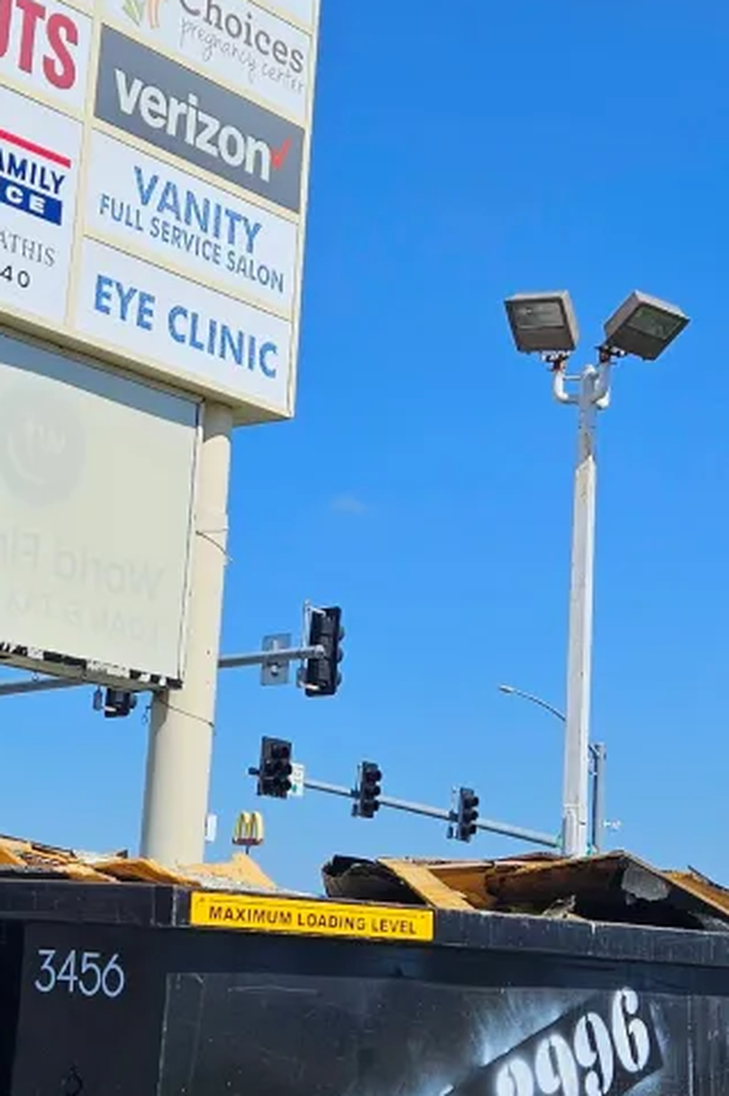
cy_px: 439
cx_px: 292
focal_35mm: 73
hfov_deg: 18.6
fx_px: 2220
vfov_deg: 27.7
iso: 25
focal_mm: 5.4
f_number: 1.8
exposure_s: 1/2882
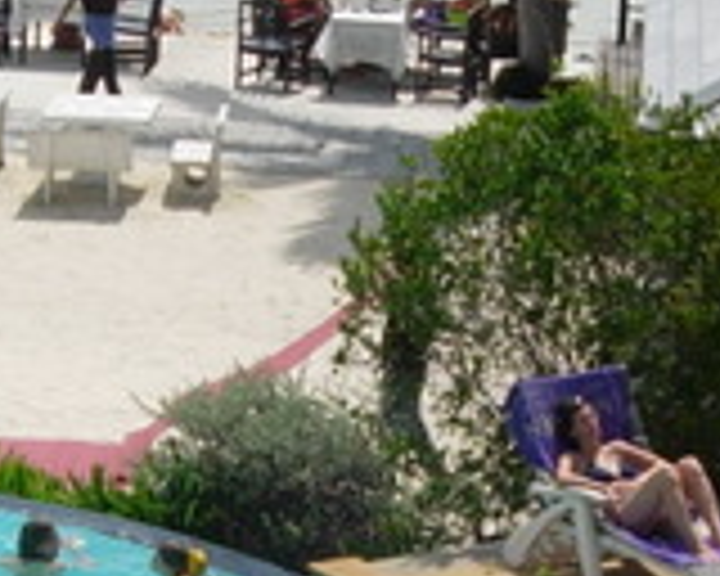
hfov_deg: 10.4
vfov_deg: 8.3
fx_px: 3942
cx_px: 396
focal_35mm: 185
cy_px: 580
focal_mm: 7.8
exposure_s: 1/836
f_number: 4.8
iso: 64
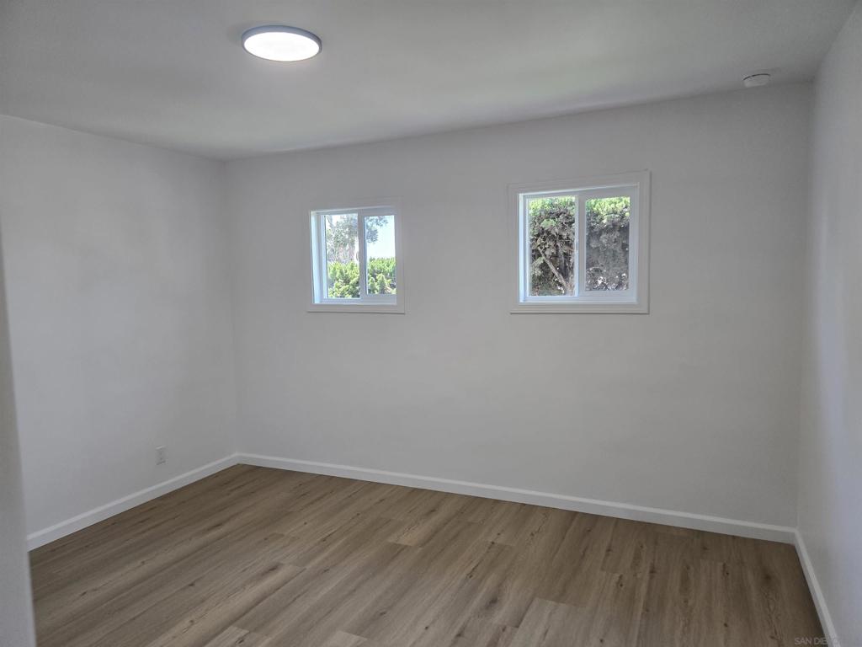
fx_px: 573
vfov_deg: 58.9
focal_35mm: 23
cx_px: 431
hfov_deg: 73.9
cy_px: 324
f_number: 1.8
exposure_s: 1/120
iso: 125
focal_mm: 5.4
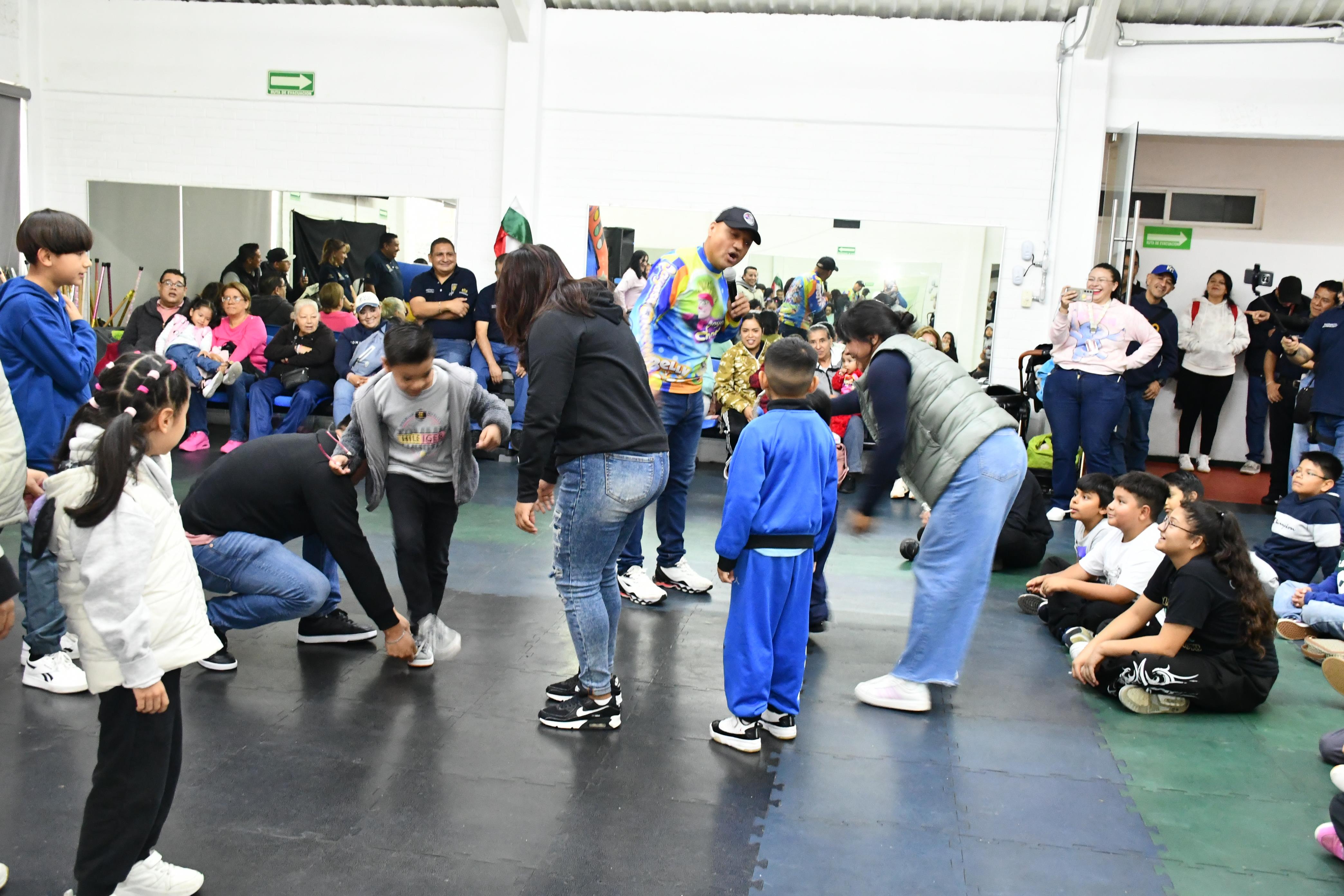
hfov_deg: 55.8
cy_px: 448
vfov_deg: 38.9
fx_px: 1269
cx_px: 672
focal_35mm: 34
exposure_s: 1/40
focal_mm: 23
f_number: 6.3
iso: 4000
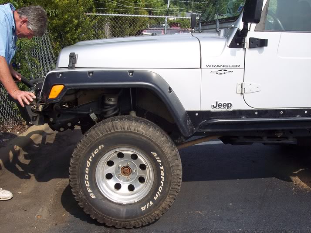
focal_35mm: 39
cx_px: 156
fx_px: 351
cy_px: 116
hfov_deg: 47.8
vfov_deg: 36.8
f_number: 4
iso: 100
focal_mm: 8
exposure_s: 1/750
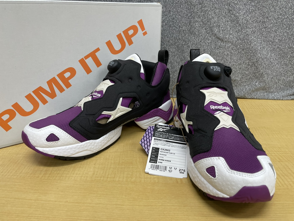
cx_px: 147
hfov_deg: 67.3
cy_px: 110
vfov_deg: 53.1
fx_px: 221
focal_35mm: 26
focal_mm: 4.2
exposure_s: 1/120
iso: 100
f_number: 1.6
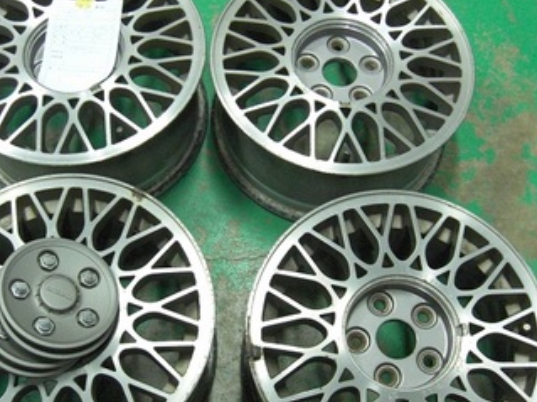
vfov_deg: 29.1
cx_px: 232
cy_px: 213
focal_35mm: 50
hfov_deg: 38.1
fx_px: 775
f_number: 2.8
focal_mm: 7.9
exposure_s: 1/40
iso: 800
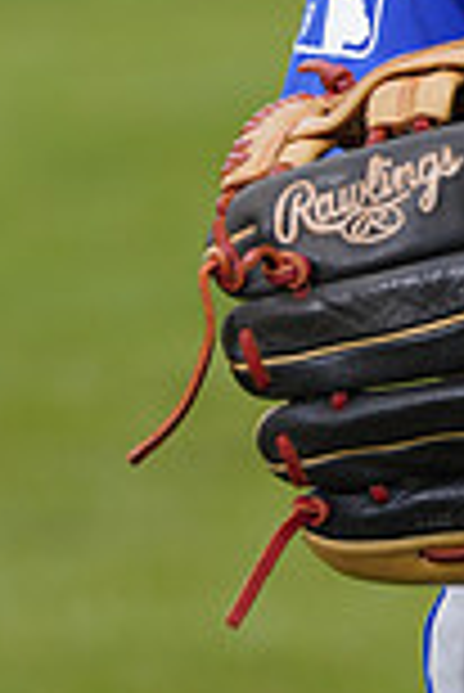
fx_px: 14505
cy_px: -310
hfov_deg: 1.8
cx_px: 601
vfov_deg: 2.7
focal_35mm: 752
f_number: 6.3
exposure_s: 1/250
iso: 100
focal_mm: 200
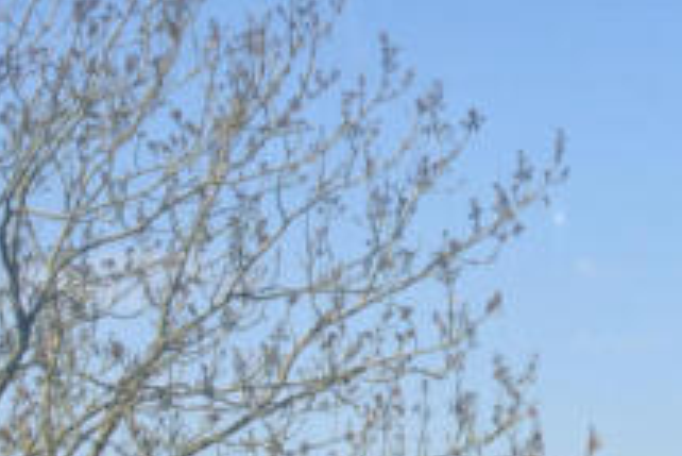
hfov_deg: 18.4
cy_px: 387
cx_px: 744
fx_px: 2028
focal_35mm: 107
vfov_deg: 12.7
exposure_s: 1/60
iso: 100
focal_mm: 13
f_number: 13
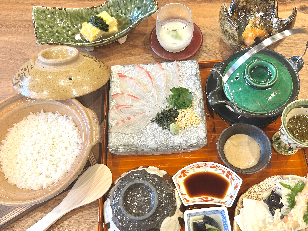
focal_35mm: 30
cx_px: 161
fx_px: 267
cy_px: 124
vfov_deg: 46.8
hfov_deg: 59.9
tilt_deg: -66.0
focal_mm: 5.7
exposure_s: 1/100
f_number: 1.5
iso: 100
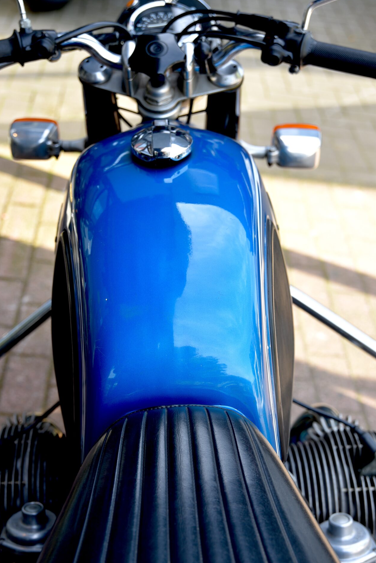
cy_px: 306
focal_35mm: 61
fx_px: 955
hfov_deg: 22.3
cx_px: 171
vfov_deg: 32.9
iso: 100
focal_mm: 45
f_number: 4
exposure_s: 1/60
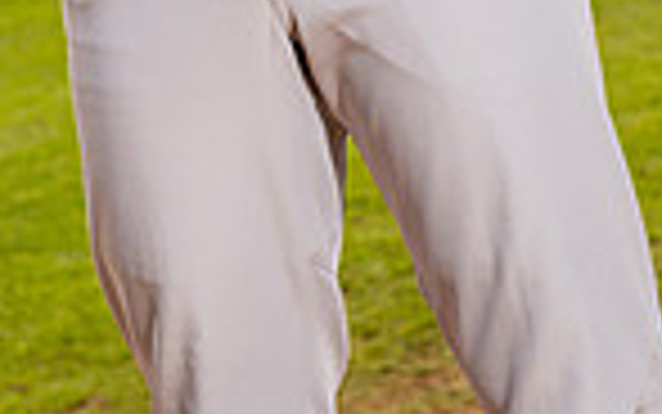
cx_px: 234
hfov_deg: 9.6
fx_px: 3953
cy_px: -572
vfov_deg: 5.8
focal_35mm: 219
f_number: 5.6
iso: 250
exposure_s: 1/1600
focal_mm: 70
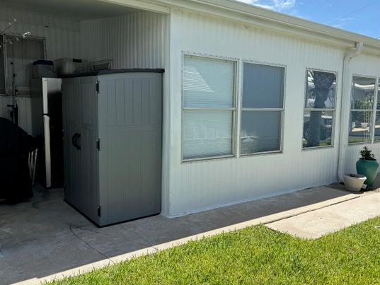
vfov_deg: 45.4
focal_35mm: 31
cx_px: 214
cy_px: 136
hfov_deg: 58.1
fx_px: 340
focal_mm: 5.96
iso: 50
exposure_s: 1/2208
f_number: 1.6
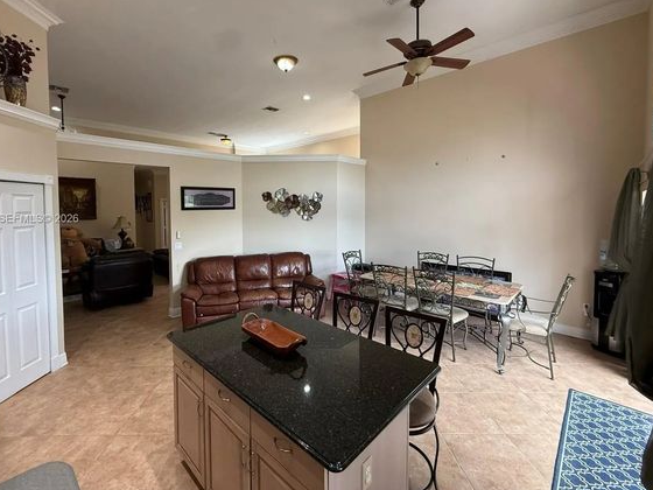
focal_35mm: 16
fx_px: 302
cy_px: 219
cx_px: 307
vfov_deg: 77.9
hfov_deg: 94.4
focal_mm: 2.22
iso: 250
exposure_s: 1/120
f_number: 2.2
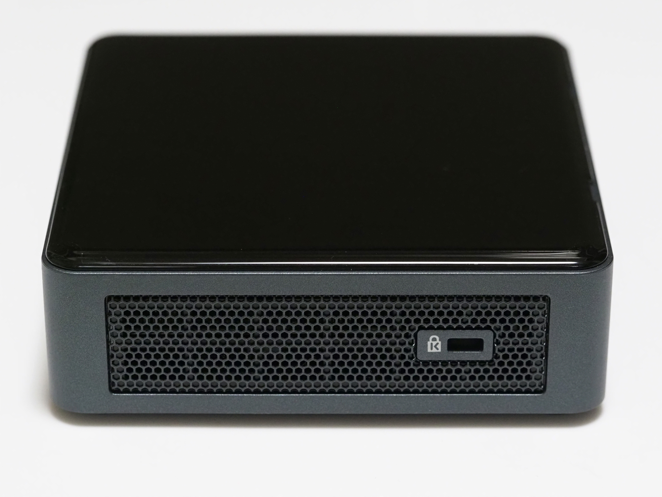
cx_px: 331
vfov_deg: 12.3
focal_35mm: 120
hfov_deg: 16.4
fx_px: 2295
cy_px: 248
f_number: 4.5
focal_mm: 60
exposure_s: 1/125
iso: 4000
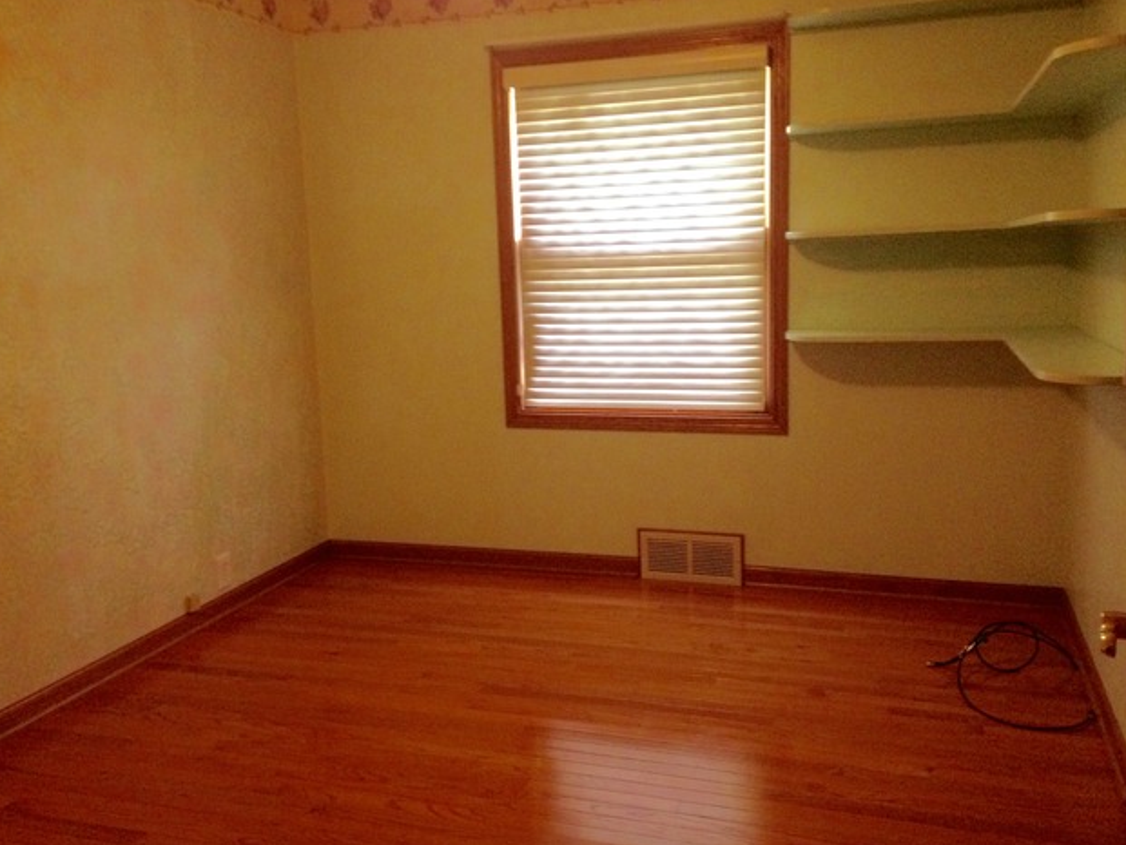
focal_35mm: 34
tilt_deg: -7.8
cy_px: 419
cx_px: 551
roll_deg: -0.4
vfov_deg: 41.8
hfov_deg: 53.9
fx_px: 1106
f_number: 2.4
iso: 320
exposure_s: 1/20
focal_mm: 4.12
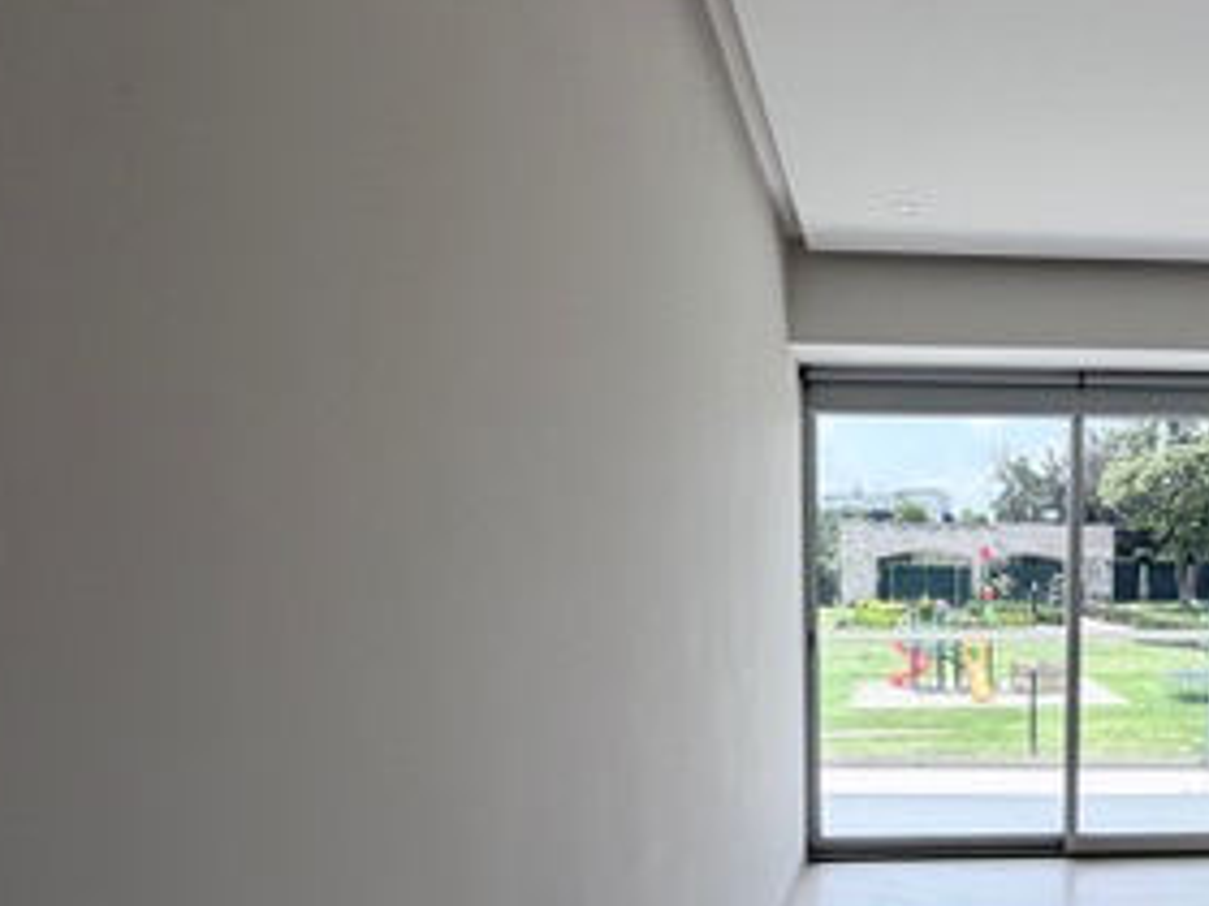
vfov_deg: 54.8
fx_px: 838
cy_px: 651
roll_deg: +0.6
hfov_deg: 65.0
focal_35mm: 24
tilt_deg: -4.0
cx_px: 972
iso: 40
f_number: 2.2
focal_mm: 2.22
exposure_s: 1/502
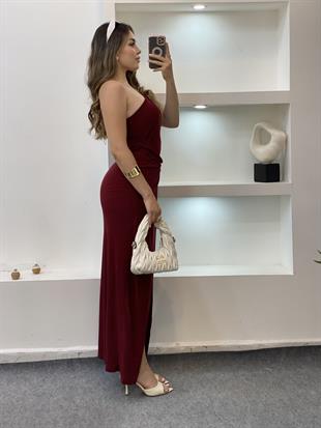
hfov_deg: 28.0
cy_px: 214
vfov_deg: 36.8
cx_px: 160
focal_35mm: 52
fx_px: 643
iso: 80
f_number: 2
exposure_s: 1/100
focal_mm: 6
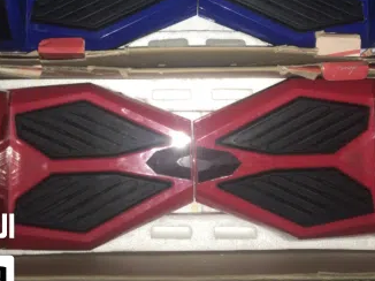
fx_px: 617
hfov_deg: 33.8
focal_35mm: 57
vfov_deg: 25.1
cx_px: 188
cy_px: 47
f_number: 2.2
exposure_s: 1/17
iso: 64
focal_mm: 4.15
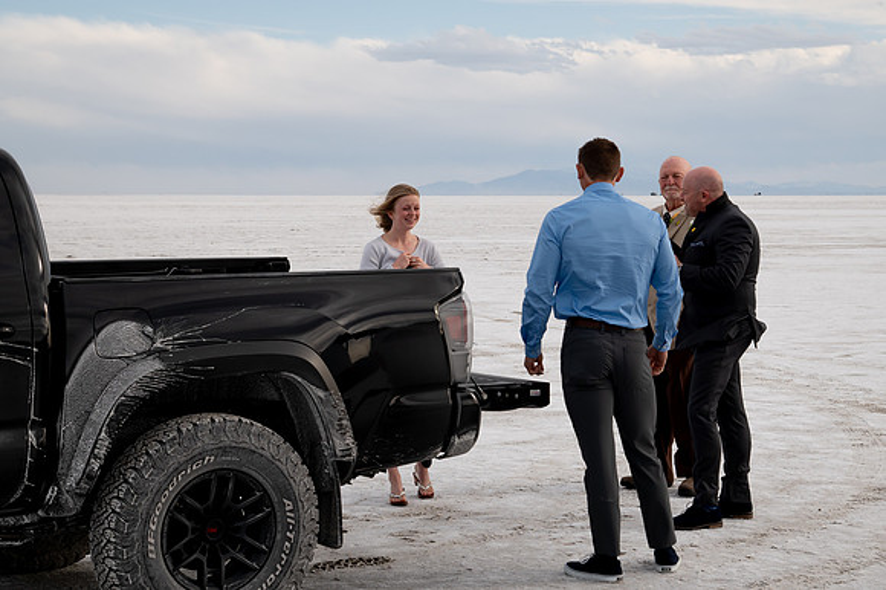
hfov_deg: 24.7
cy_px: 229
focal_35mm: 82
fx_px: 2022
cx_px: 476
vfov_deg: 16.6
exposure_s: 1/640
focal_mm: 65
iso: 200
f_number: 8
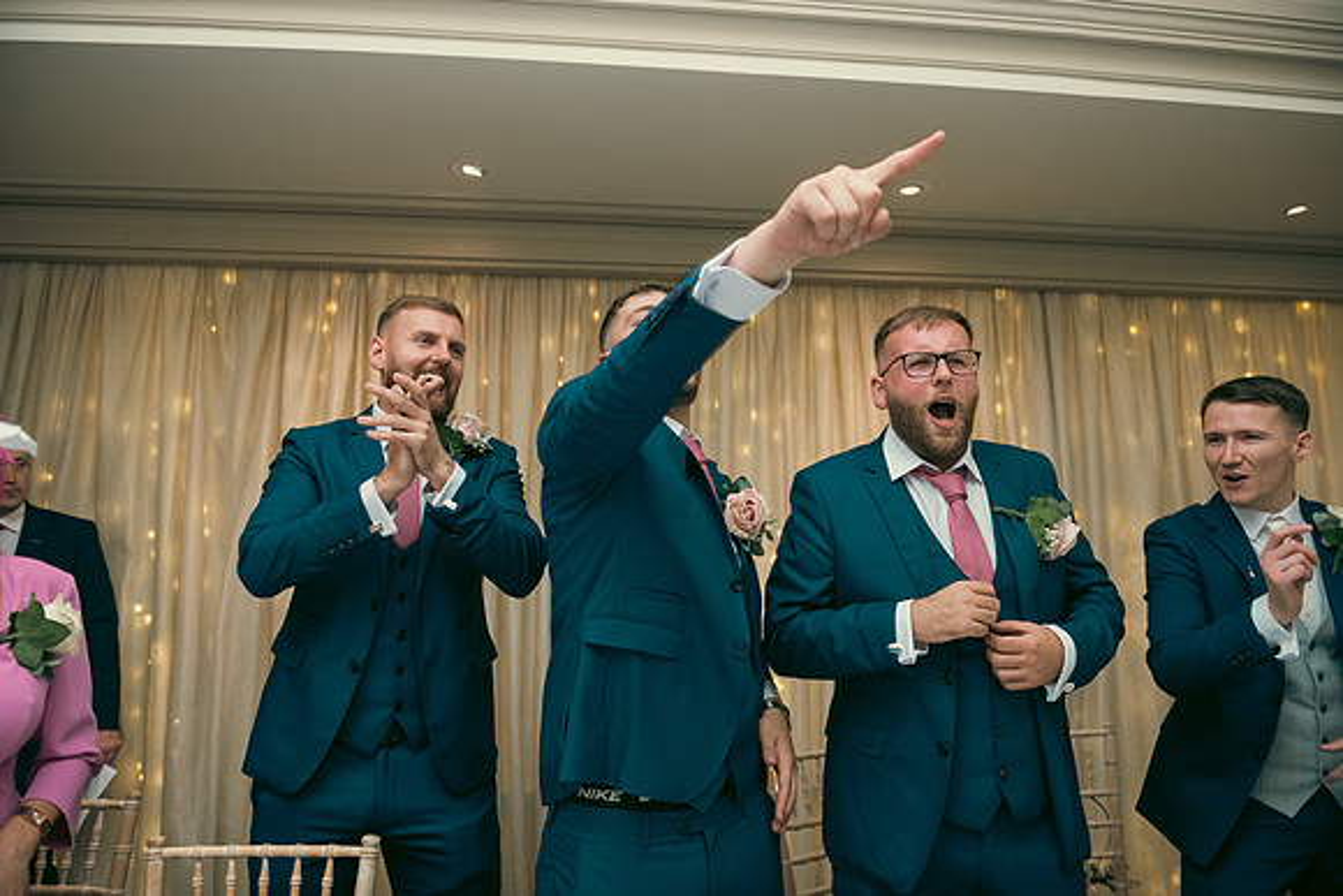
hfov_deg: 73.7
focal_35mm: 24
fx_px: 896
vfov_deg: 53.2
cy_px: 448
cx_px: 672
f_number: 3.5
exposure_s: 1/160
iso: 800
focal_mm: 24
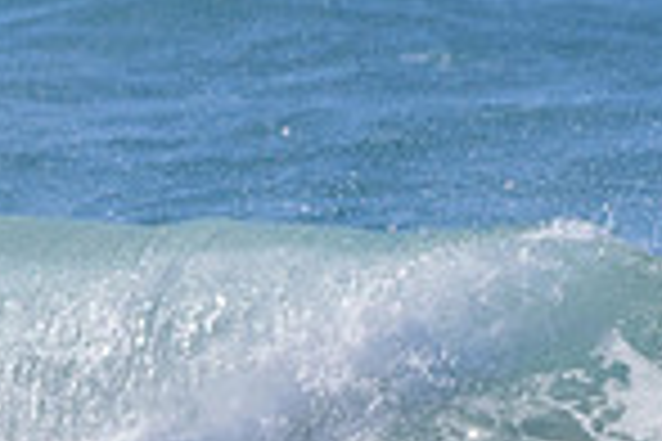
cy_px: 565
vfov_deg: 0.5
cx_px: 153
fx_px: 54298
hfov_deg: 0.7
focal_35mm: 2953
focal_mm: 500
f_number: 5.6
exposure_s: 1/2000
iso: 220
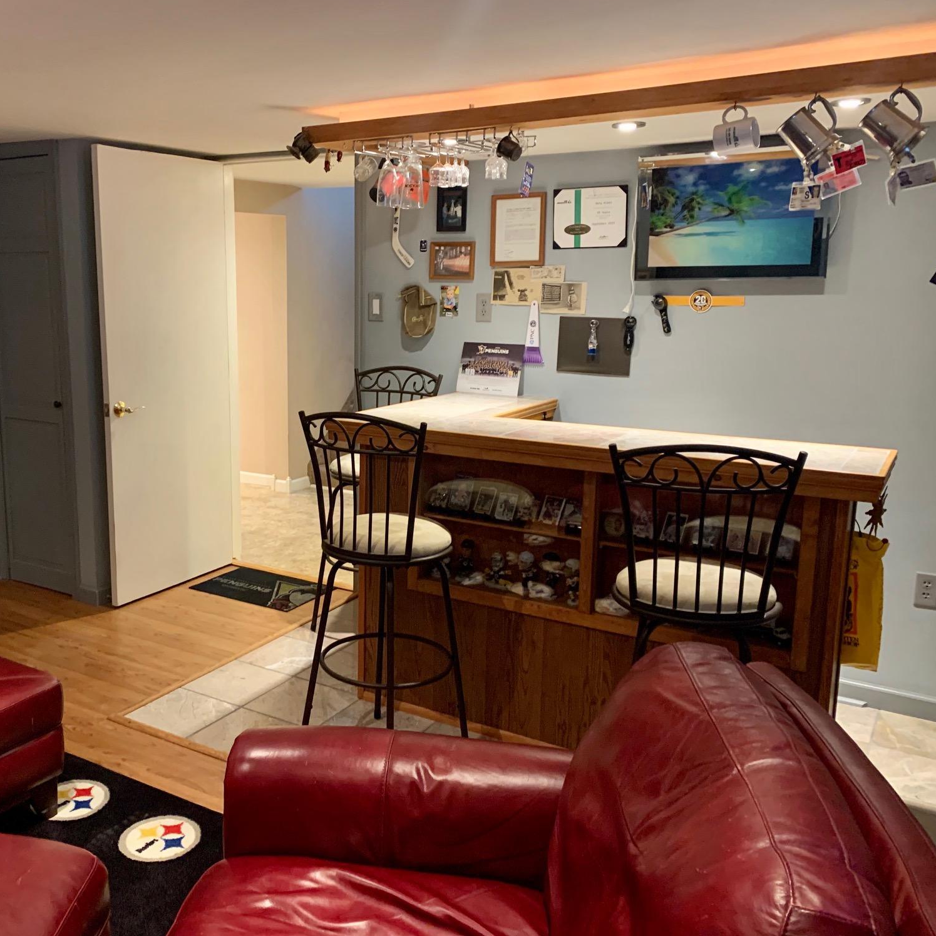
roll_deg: +0.0
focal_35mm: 31
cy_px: 463
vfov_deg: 52.5
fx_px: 948
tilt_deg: -10.5
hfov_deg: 52.0
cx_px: 359
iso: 400
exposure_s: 1/40
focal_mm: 4.25
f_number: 1.8
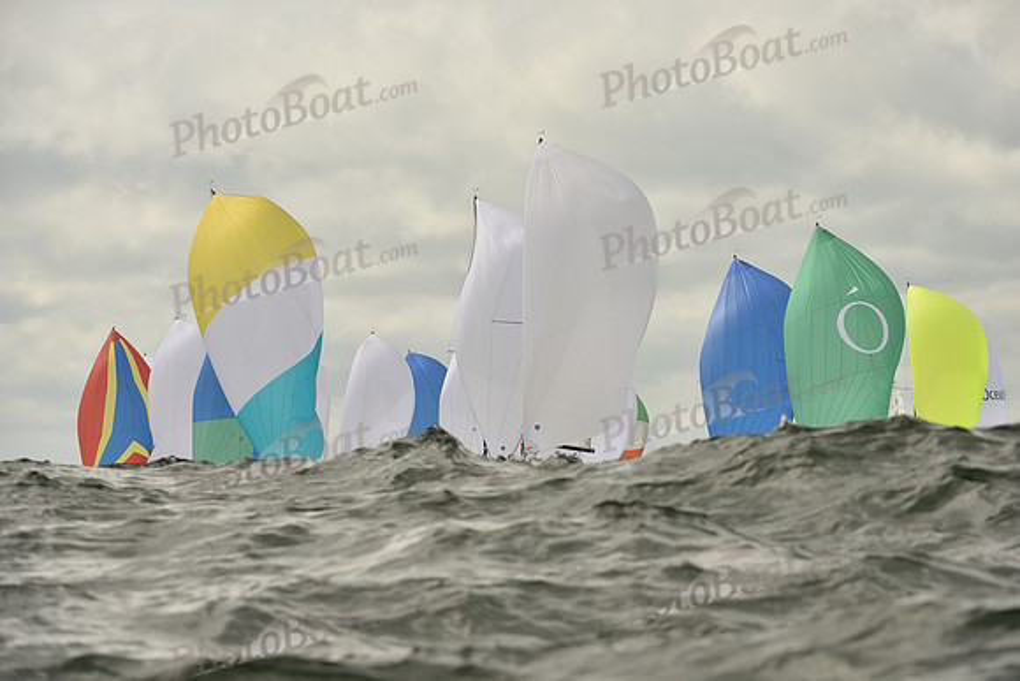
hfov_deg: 9.8
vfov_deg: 6.5
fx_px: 5951
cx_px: 510
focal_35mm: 210
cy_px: 340
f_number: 8
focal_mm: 210
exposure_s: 1/1250
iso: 320
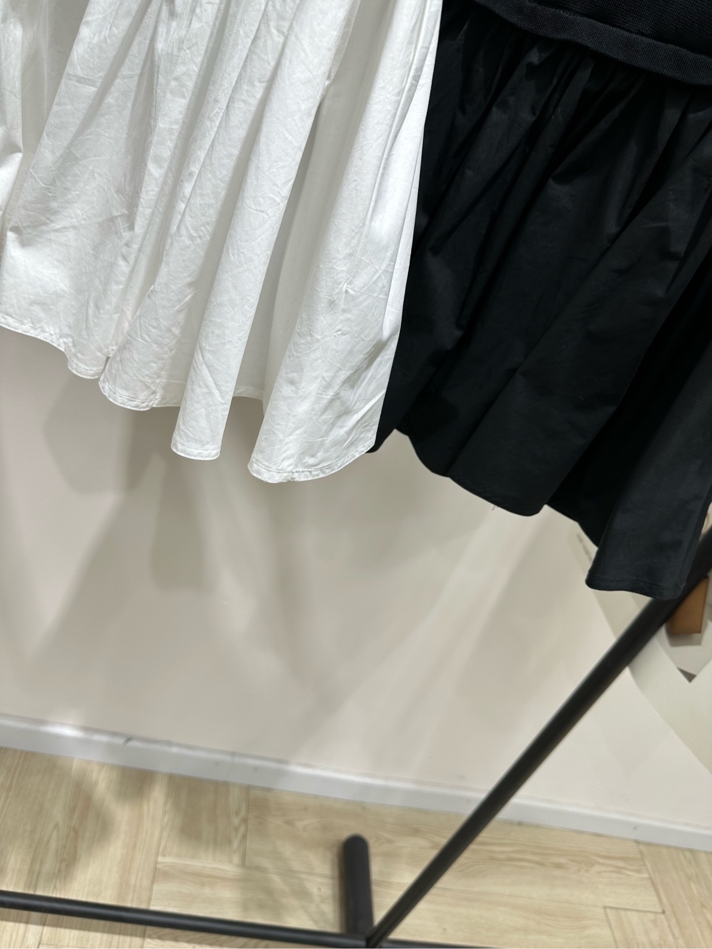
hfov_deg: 56.8
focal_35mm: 24
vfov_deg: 71.6
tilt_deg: -31.1
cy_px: 474
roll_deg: -23.9
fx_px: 658
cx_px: 356
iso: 64
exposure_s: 1/151
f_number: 1.78
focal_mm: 6.86
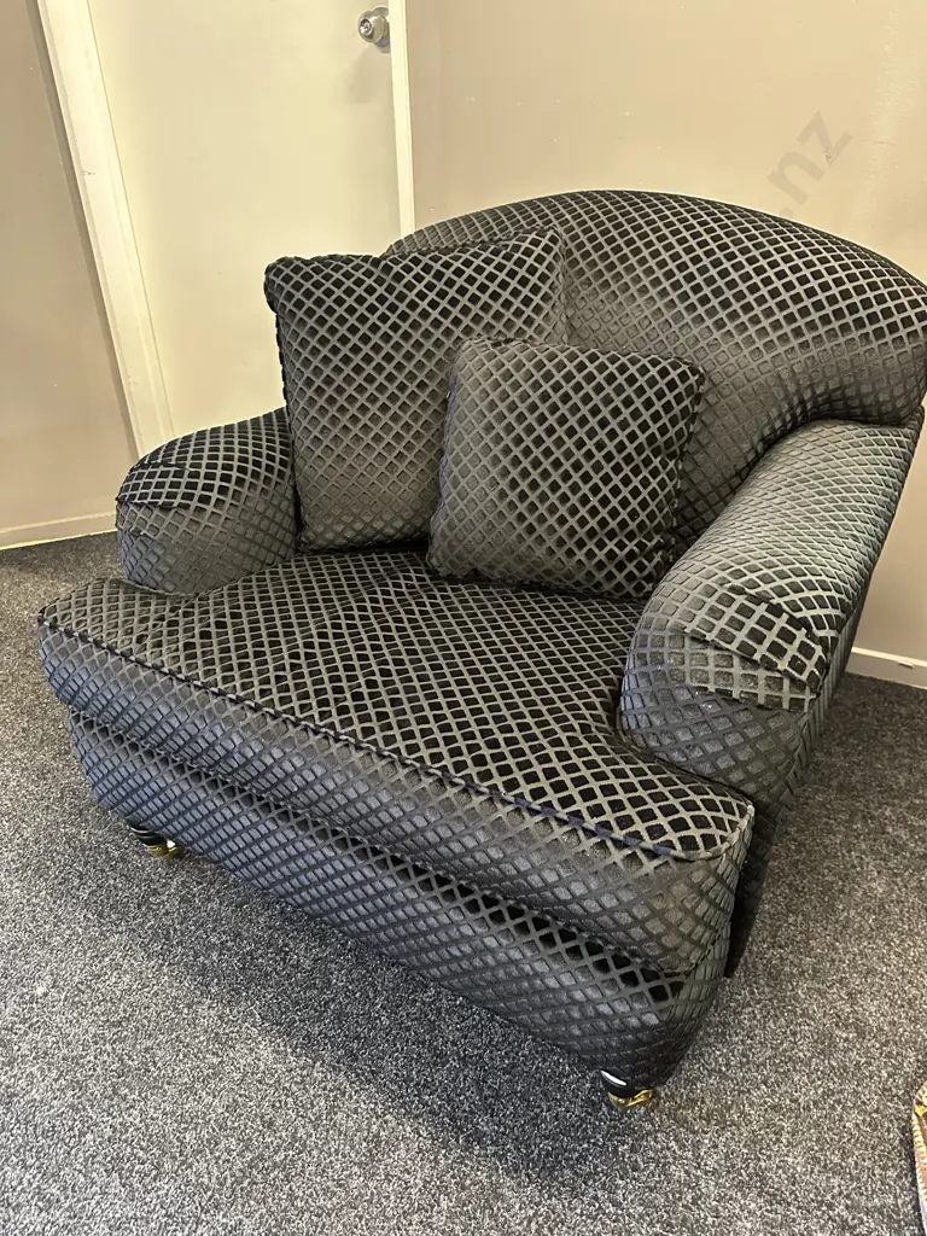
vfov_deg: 71.6
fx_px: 857
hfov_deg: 56.8
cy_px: 618
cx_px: 464
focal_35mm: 24
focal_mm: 6.86
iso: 640
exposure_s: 1/33
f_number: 1.78
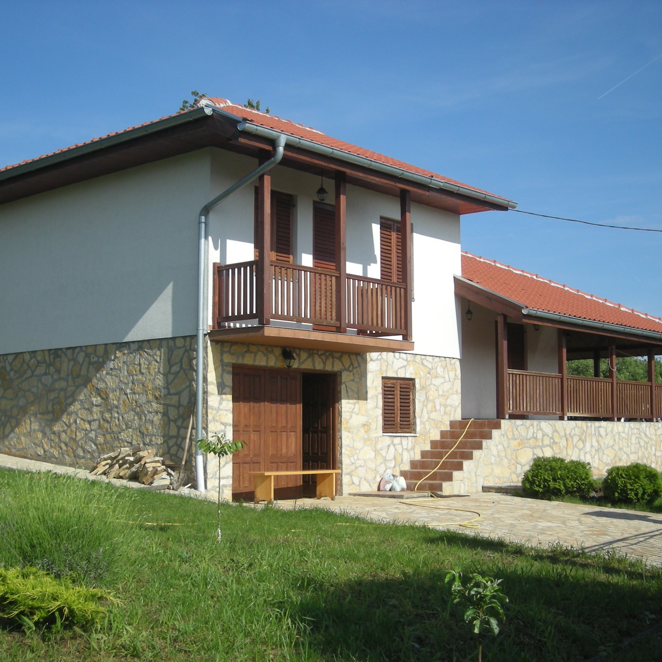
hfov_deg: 32.8
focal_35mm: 52
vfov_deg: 32.8
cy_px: 332
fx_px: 1125
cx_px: 313
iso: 50
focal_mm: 7.1
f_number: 6.1
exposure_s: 1/250
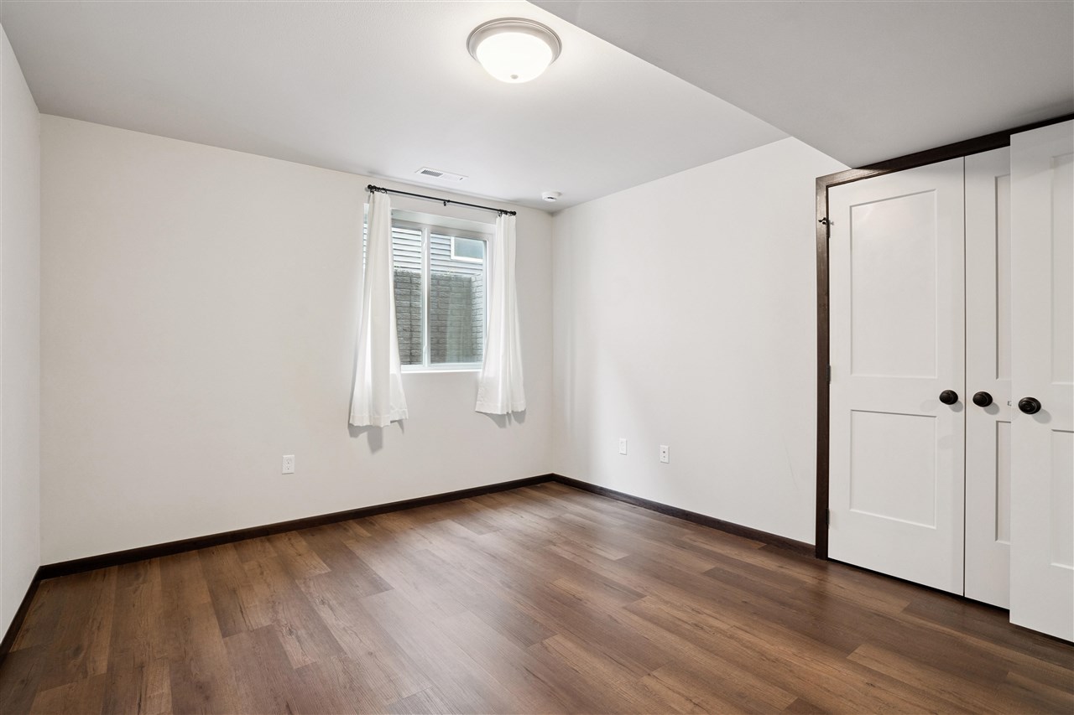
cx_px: 537
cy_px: 358
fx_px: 507
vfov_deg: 70.4
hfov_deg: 93.3
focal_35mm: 17
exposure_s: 1/13
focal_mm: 17
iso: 800
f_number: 8
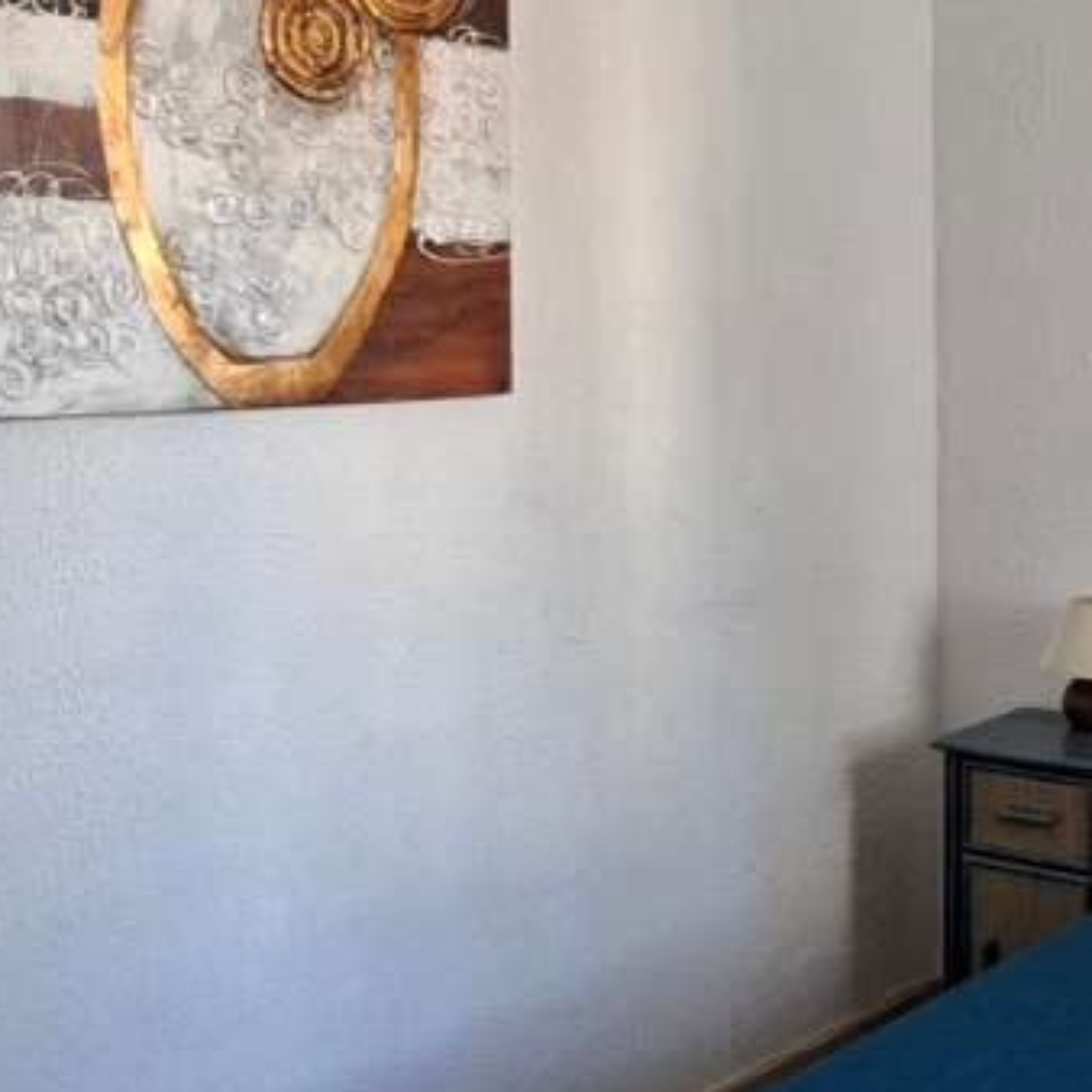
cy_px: 386
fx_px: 1820
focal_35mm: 51
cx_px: 775
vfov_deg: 33.2
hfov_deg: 32.9
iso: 80
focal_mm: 1.74
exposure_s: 1/40
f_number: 2.2
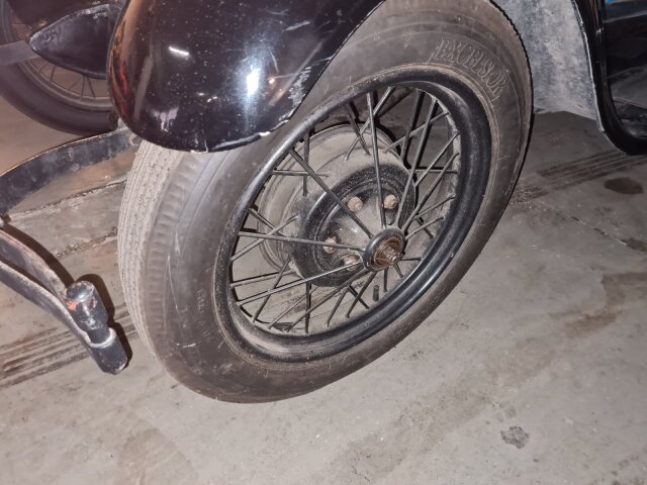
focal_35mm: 26
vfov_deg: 53.1
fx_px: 486
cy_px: 242
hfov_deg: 67.3
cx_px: 324
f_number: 1.8
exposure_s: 1/10
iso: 200
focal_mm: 5.4
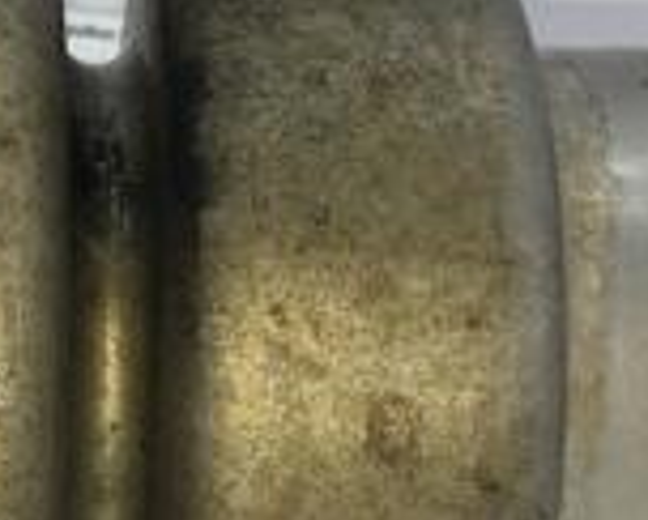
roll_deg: -1.8
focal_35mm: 119
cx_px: 77
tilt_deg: -12.5
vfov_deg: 13.0
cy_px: 264
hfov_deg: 16.0
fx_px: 2285
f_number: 2.2
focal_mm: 4.15
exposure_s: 1/368
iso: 25
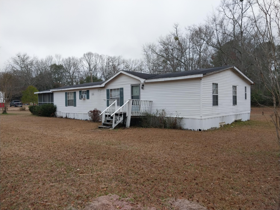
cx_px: 140
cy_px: 105
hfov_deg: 67.3
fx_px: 210
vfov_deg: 53.1
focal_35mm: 26
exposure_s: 1/234
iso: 20
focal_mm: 4
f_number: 1.8
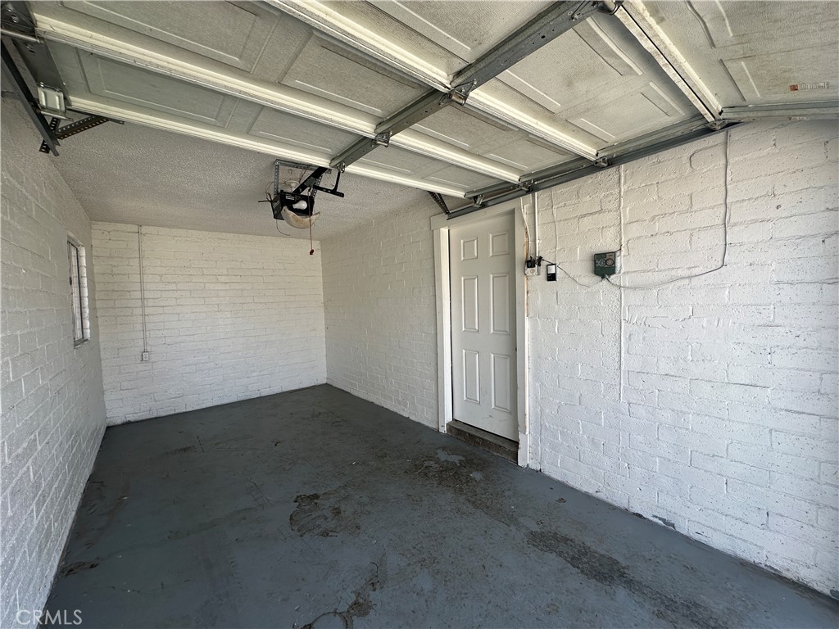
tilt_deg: -3.0
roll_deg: +1.4
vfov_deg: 85.7
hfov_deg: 102.1
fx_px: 339
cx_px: 420
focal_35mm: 14
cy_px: 314
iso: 40
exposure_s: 1/228
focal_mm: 2.22
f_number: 2.2
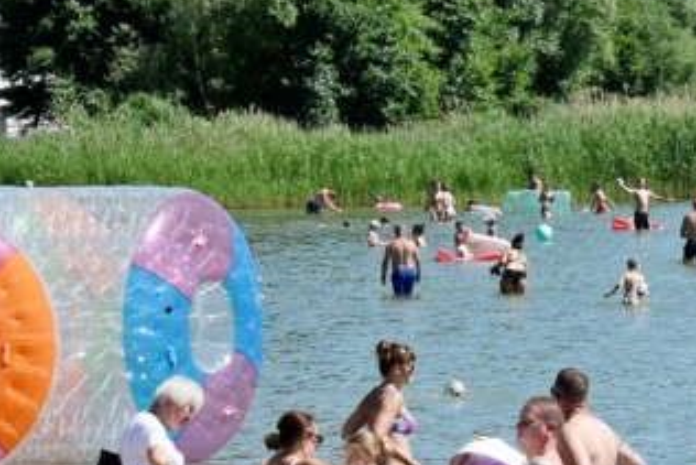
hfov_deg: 6.0
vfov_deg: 4.0
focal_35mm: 346
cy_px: 238
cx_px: 390
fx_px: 6684
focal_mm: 45
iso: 400
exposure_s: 1/2000
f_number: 8
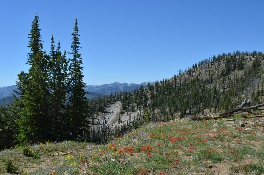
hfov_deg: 49.6
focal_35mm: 39
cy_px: 88
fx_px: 285
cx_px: 132
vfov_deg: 34.1
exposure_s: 1/320
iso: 100
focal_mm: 26
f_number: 7.1
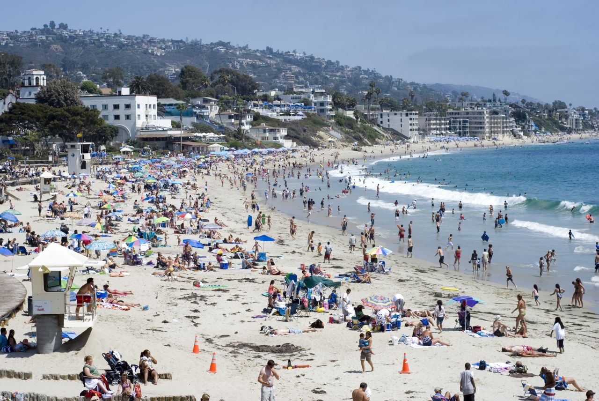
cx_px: 300
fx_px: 1249
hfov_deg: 27.0
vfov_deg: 18.2
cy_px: 200
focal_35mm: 75
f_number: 8
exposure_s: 1/250
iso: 100
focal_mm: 50
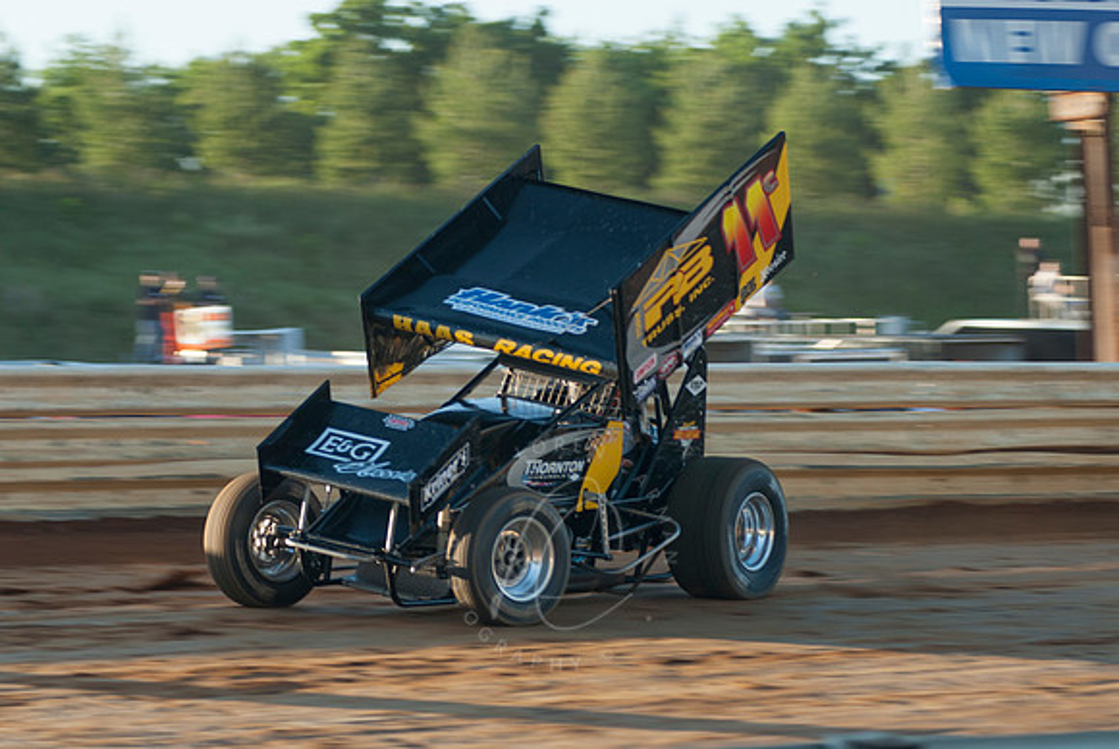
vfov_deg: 7.9
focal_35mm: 174
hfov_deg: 11.8
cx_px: 560
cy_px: 374
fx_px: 5414
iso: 100
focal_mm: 116
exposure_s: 1/400
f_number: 3.5
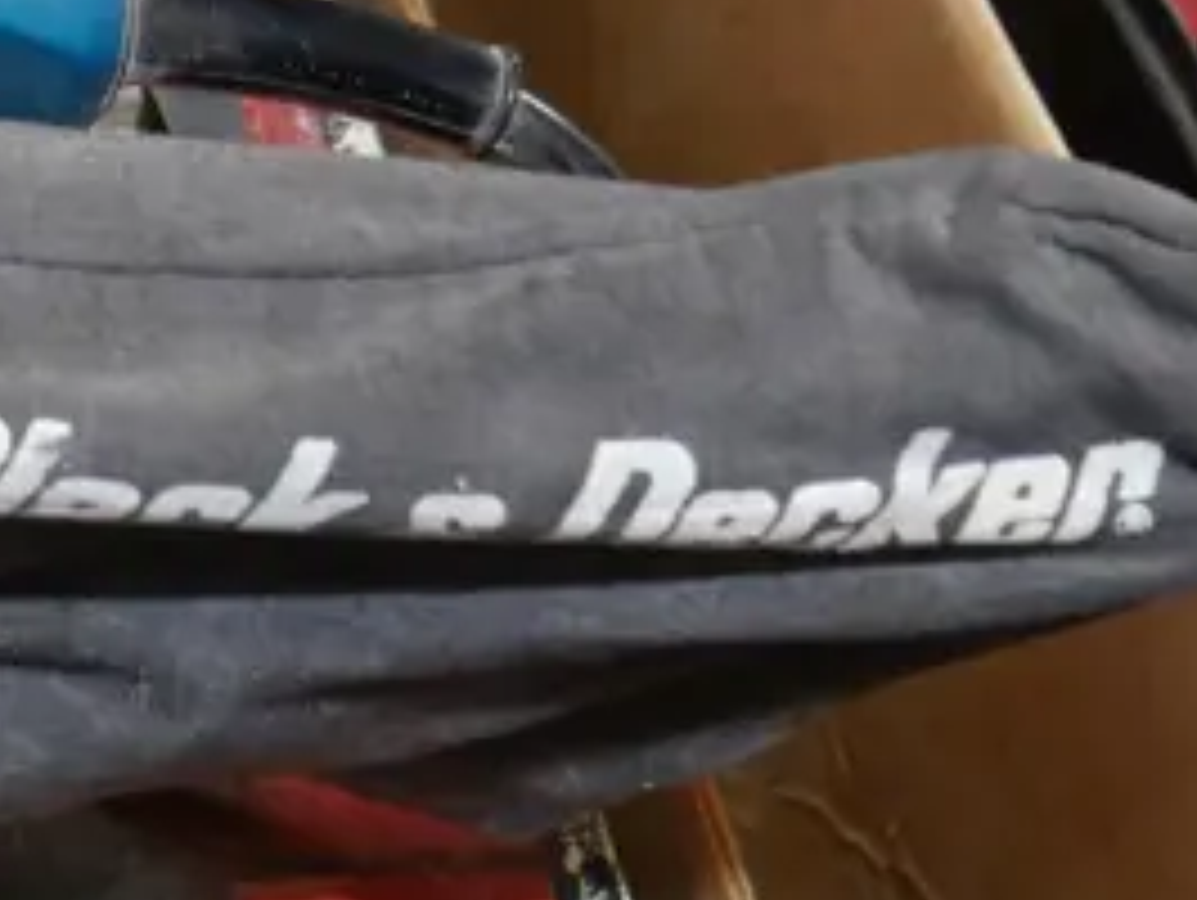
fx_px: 4257
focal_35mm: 123
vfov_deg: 11.8
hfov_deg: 14.5
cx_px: -783
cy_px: -160
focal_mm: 16
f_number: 3.6
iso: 320
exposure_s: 1/60
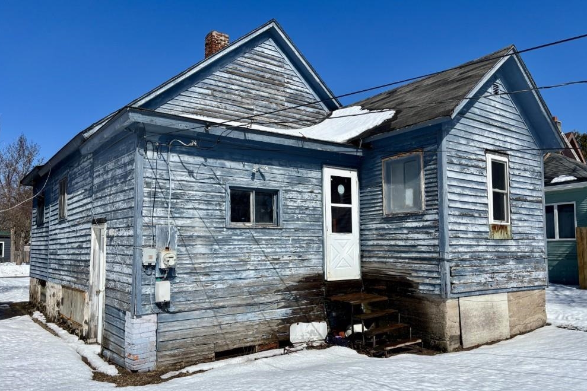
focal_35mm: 28
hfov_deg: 65.5
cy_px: 218
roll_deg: +0.2
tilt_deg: +3.8
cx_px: 299
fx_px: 456
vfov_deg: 46.3
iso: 50
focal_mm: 5.96
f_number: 1.6
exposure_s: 1/7692
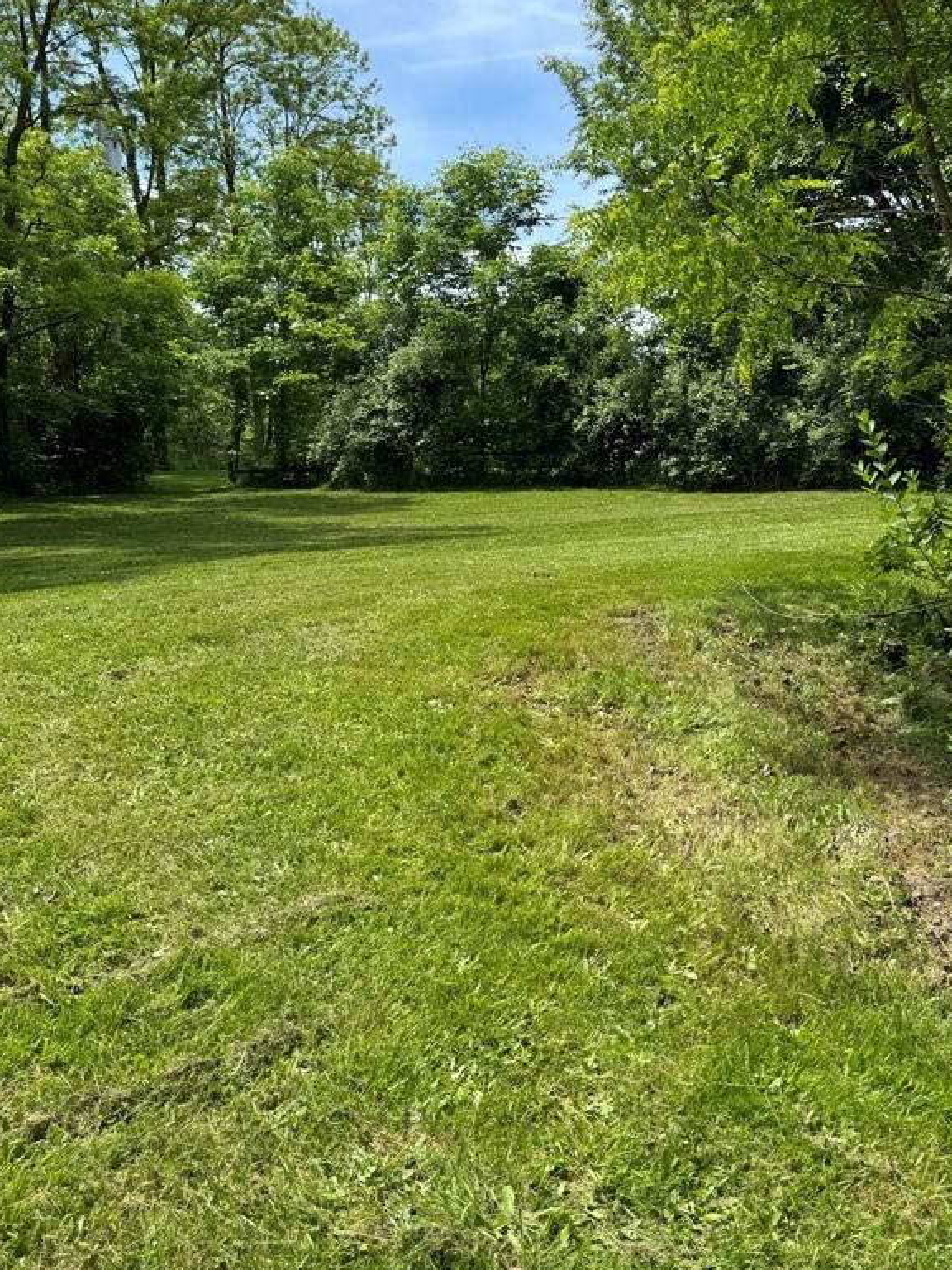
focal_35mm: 32
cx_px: 494
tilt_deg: -7.7
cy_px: 683
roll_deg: +2.7
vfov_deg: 56.8
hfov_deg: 44.2
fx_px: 1173
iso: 80
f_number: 1.78
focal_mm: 6.76
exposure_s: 1/1311
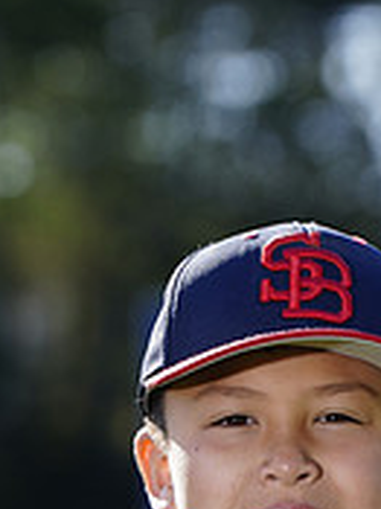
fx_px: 7670
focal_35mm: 522
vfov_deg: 3.8
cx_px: 318
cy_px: 785
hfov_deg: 2.8
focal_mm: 164
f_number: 5
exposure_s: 1/250
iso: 100
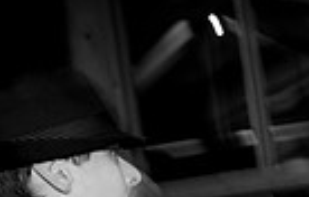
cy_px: 265
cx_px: 483
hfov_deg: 15.9
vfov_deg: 11.0
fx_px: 999
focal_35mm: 118
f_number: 2.8
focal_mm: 24
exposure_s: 1/8
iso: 1000
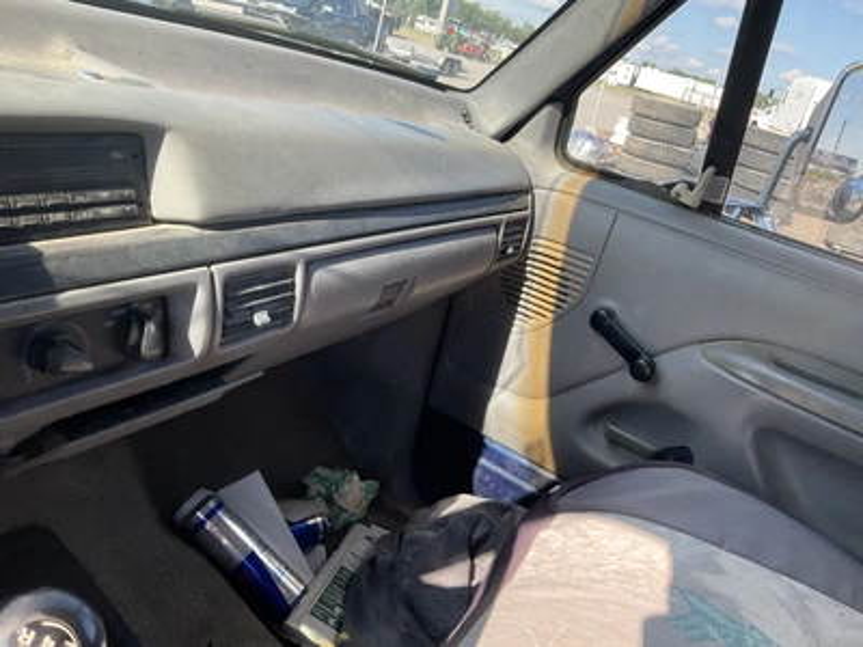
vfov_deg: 48.2
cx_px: 432
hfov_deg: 61.7
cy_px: 324
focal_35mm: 29
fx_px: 723
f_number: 1.8
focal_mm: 3
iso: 25
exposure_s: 1/303
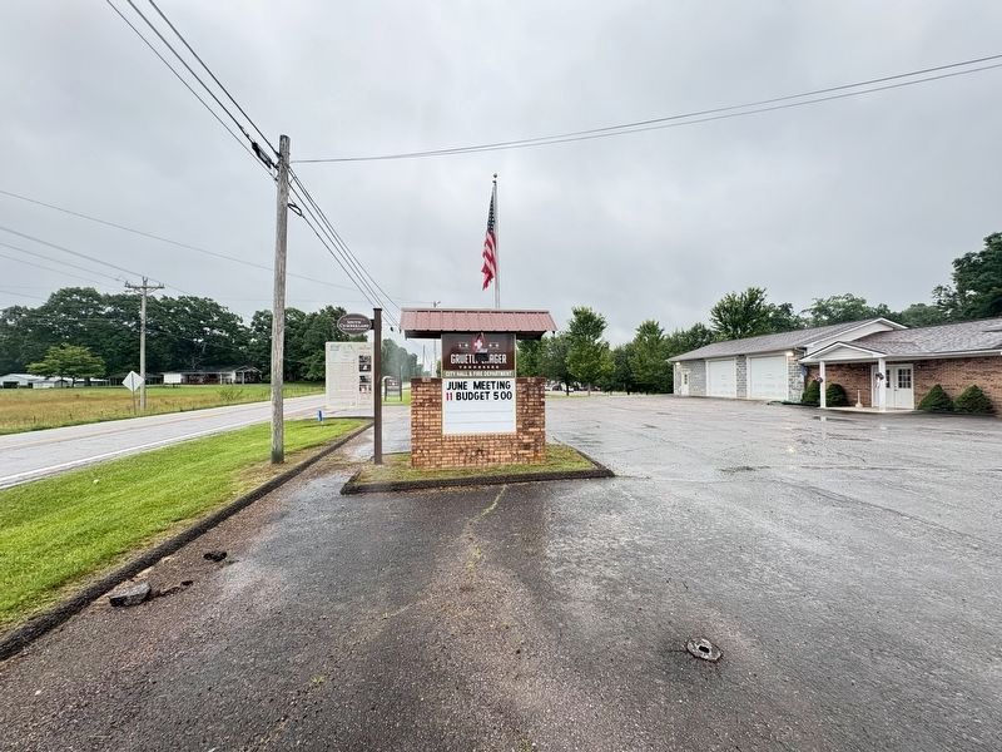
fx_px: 405
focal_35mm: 14
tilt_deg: +0.6
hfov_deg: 102.1
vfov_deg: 85.7
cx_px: 501
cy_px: 376
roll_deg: +1.0
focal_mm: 2.22
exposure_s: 1/113
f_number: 2.2
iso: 64
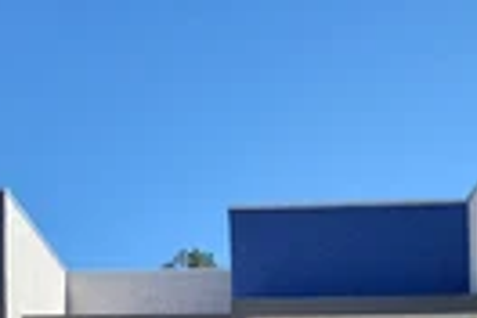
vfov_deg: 17.1
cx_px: 235
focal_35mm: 73
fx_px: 967
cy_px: 461
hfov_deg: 27.7
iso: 50
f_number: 1.8
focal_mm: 5.23
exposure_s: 1/998
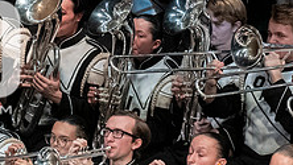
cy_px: 62
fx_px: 6388
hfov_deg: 2.6
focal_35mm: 822
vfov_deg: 1.5
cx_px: -79
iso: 4000
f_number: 4
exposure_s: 1/500
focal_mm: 200
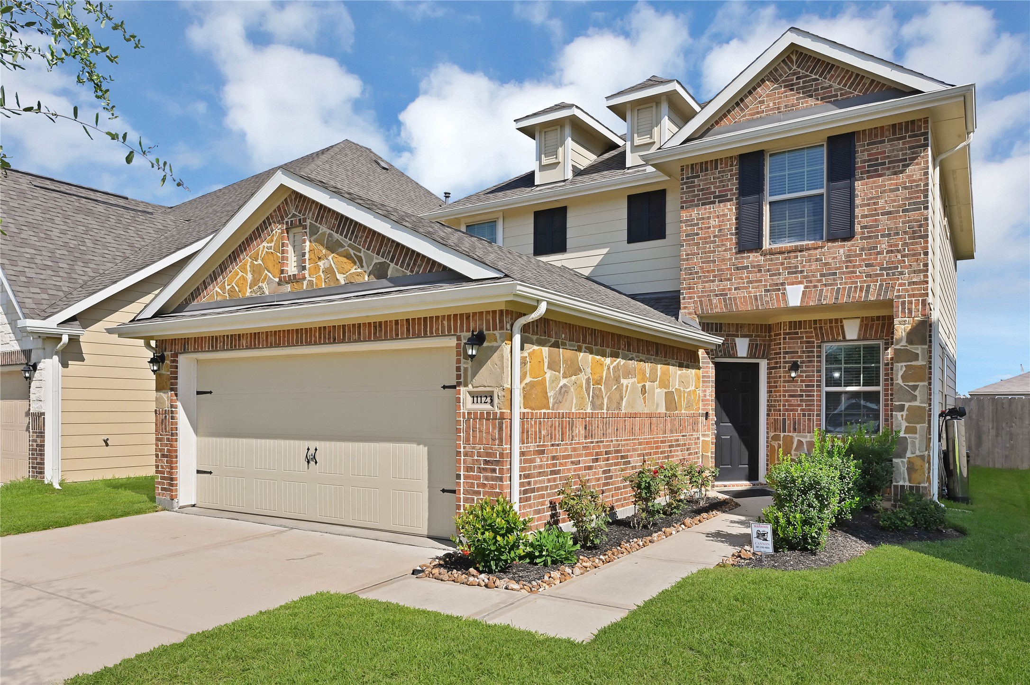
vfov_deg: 53.1
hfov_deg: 73.8
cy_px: 342
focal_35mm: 24
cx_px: 515
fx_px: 686
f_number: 20
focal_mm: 24
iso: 1000
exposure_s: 1/320
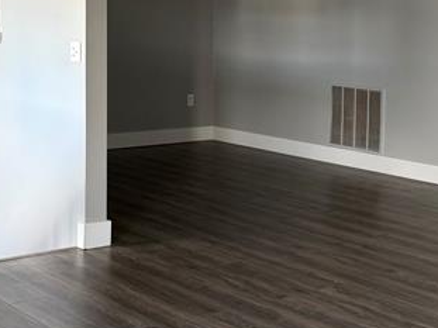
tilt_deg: -3.8
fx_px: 999
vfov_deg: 18.4
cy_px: 55
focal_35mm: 79
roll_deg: -1.4
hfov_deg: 24.7
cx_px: 254
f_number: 1.78
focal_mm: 6.76
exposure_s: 1/69
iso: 200
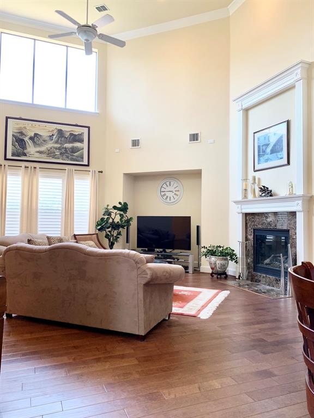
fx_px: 314
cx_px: 157
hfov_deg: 53.1
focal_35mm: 26
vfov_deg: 67.3
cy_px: 209
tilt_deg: +4.1
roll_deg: -1.0
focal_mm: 4.25
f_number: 1.8
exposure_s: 1/60
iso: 64
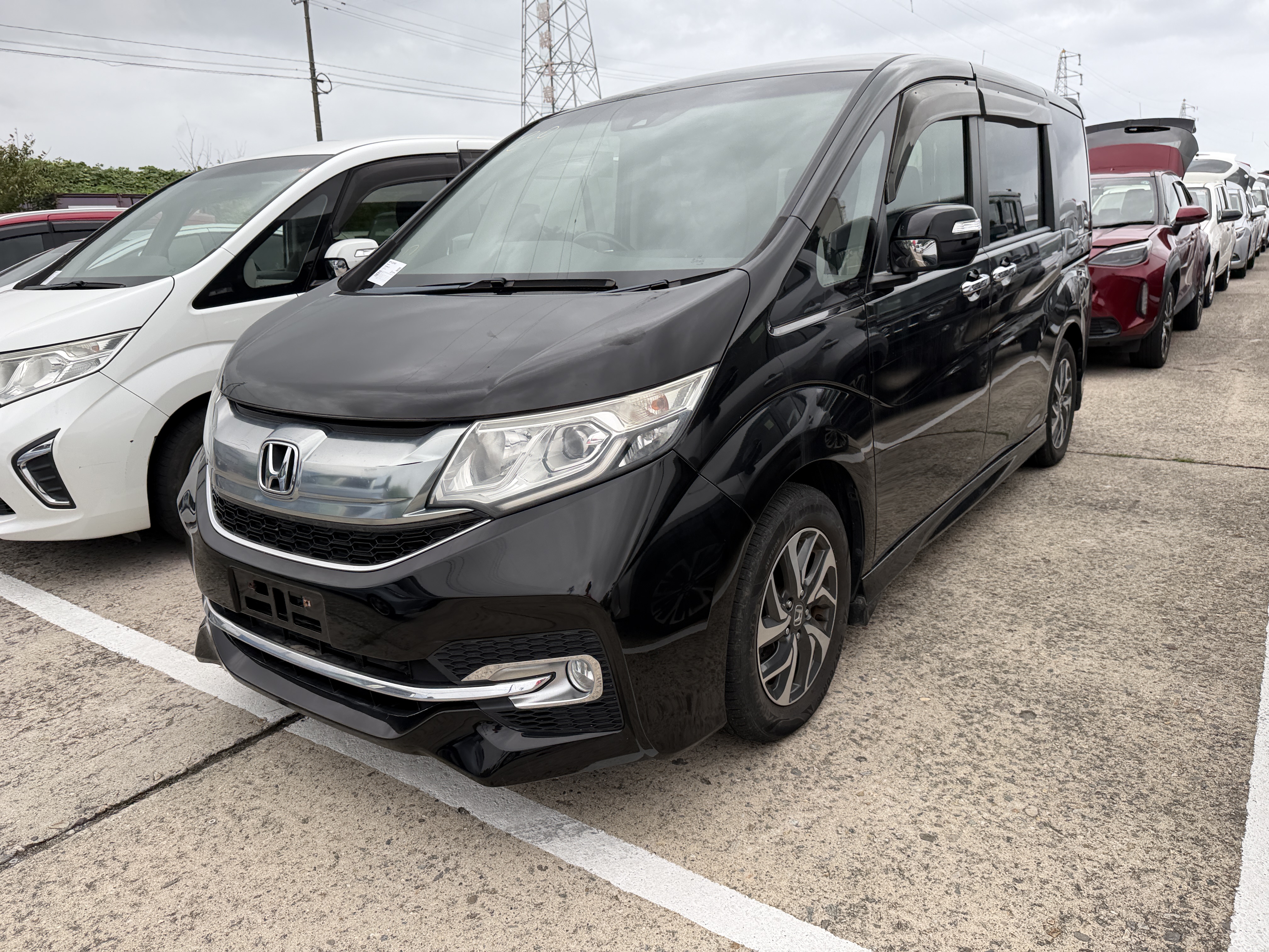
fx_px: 880
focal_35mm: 24
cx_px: 634
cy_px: 476
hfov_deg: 71.6
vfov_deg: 56.8
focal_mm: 6.76
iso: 80
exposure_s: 1/464
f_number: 1.78
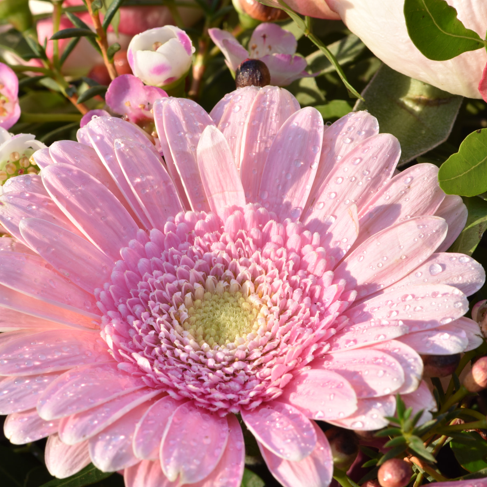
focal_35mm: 134
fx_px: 2133
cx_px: 202
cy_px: 244
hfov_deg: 13.0
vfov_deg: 13.0
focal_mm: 105
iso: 100
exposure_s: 1/5
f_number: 25
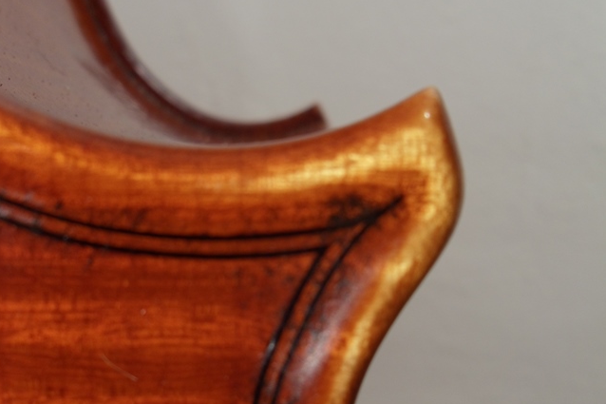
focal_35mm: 62
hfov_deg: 32.4
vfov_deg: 21.9
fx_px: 1043
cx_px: 303
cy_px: 234
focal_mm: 6
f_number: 3.5
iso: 80
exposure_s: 1/125
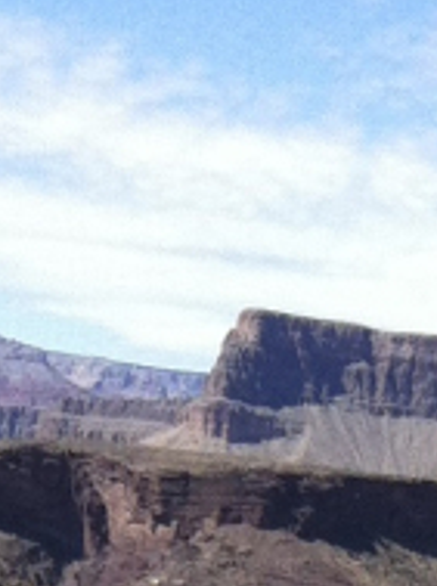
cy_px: 1774
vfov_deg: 7.0
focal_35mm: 254
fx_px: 4290
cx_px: 1150
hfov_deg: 5.6
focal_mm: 3.85
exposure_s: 1/1111
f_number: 2.8
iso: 80
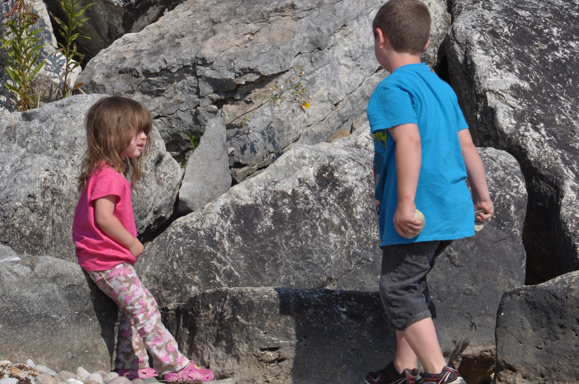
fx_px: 6746
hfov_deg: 4.9
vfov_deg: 3.3
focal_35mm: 420
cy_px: 192
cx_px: 290
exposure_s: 1/125
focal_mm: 280
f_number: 32
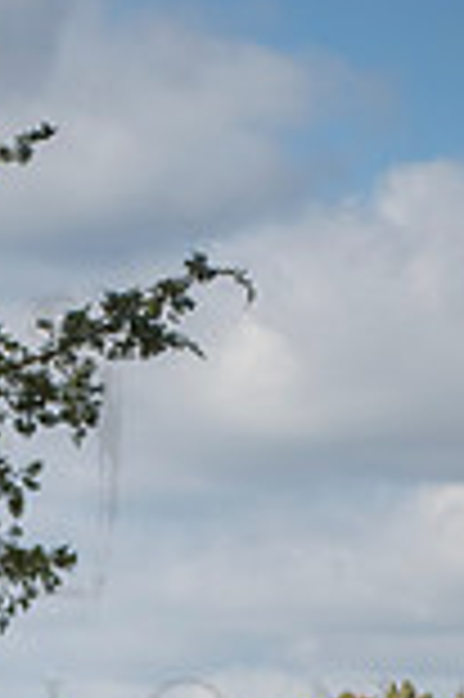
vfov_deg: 8.7
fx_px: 4514
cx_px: -77
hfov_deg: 5.9
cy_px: 878
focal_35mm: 233
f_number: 13
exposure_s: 1/640
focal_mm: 80
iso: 800
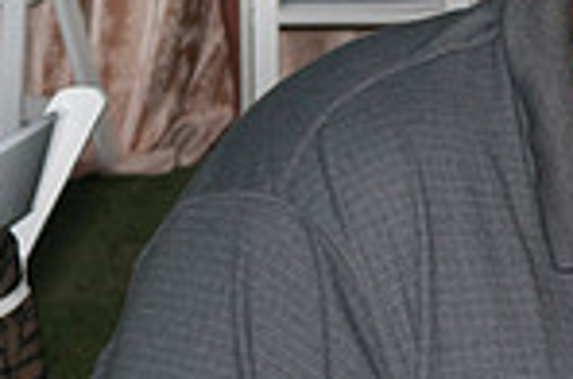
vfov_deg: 5.8
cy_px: 102
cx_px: 945
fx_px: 3732
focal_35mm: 235
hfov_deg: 8.5
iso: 200
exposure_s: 1/60
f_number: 5
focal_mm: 40
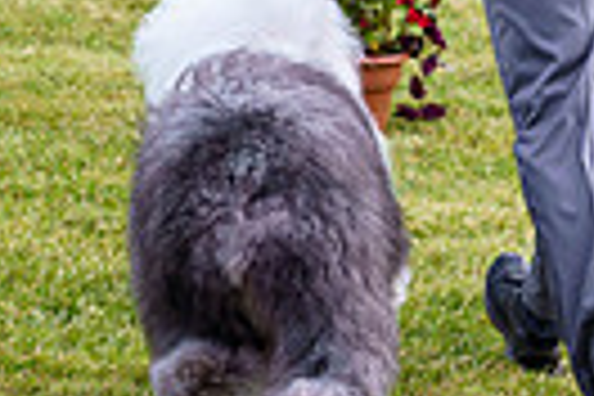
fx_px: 5065
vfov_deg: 4.4
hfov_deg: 6.7
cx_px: 261
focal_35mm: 307
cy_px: -223
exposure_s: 1/500
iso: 200
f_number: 4
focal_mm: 70
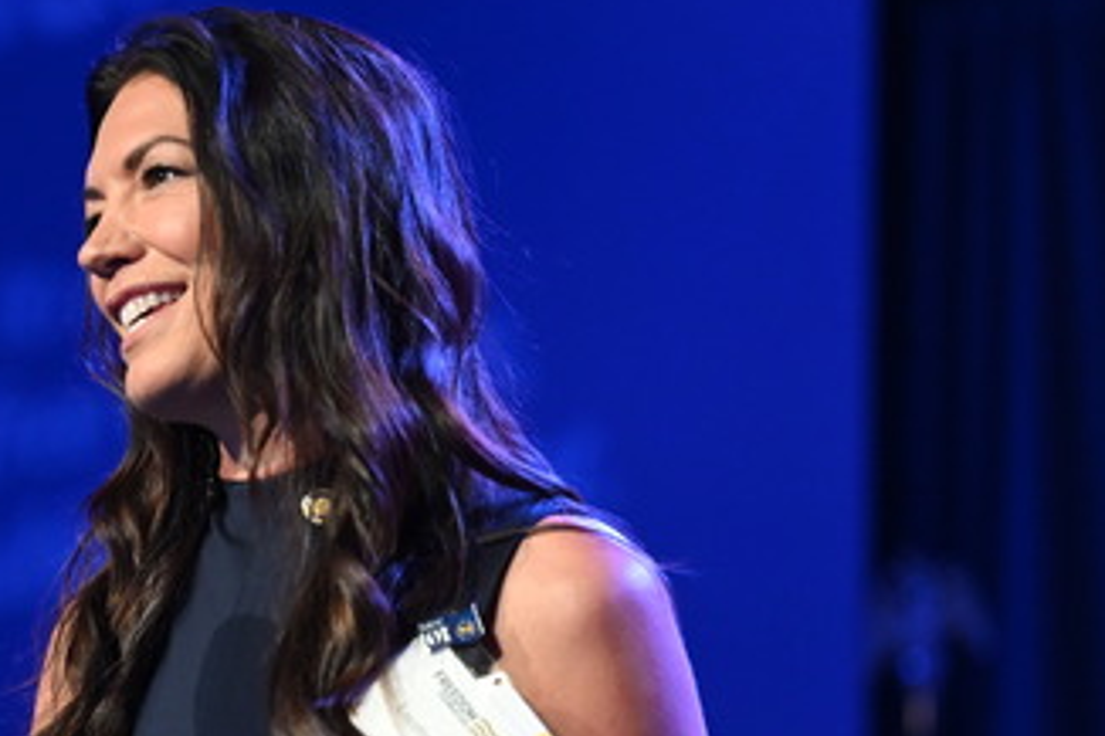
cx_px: 192
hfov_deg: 7.3
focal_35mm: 282
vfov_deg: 4.9
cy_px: 534
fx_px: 8651
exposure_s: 1/400
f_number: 2.8
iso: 3200
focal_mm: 130
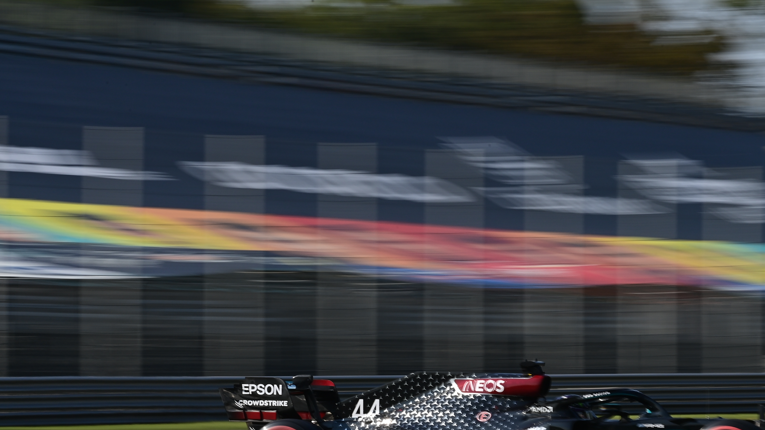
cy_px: 332
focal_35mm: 213
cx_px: 532
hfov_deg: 10.1
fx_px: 4320
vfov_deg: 5.7
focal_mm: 135
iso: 125
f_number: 22
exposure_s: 1/40
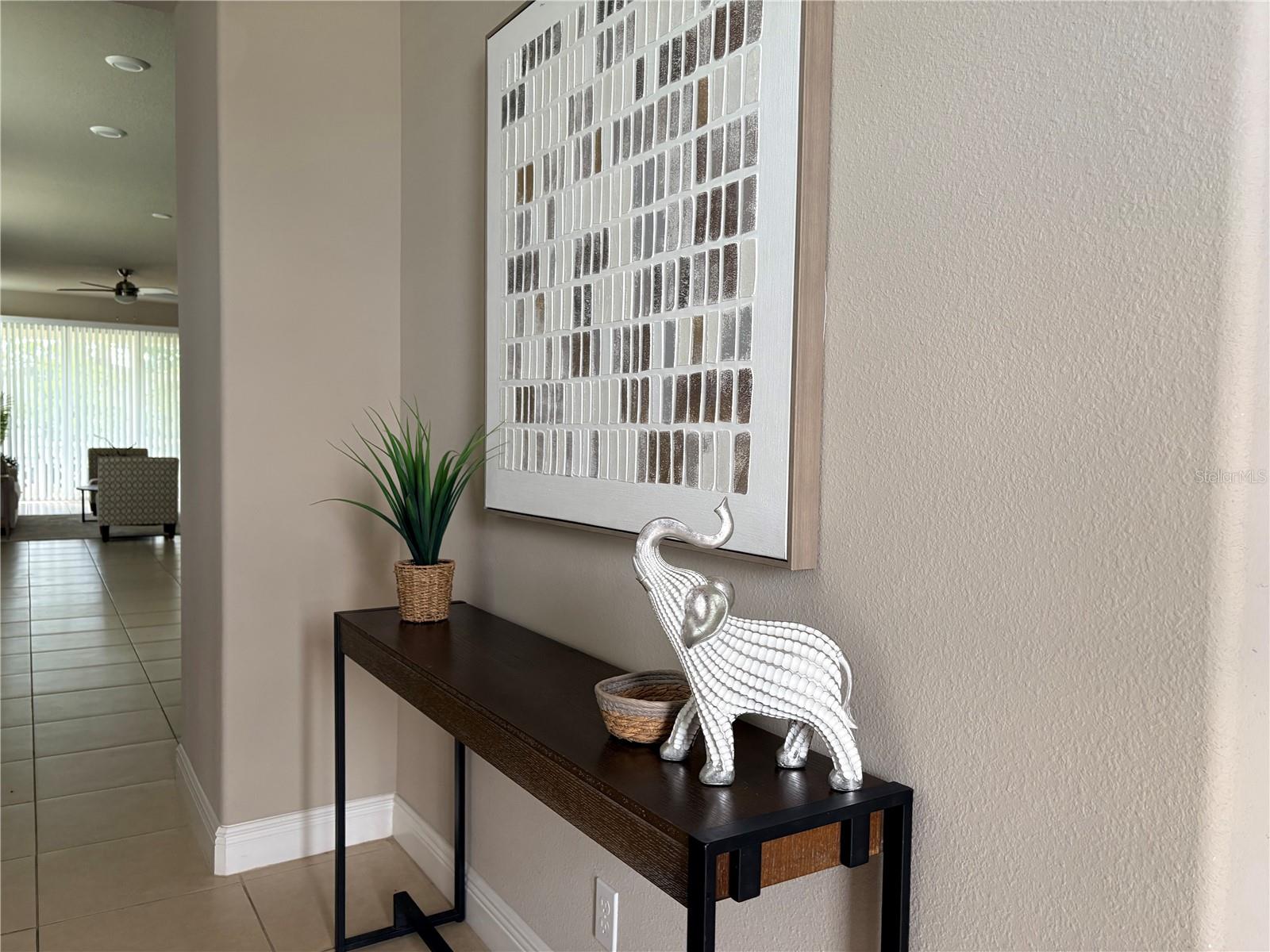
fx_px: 954
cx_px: 635
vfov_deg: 53.1
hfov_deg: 67.3
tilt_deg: -3.4
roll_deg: -1.2
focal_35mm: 26
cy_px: 476
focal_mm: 5.96
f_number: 1.6
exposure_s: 1/94
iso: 125
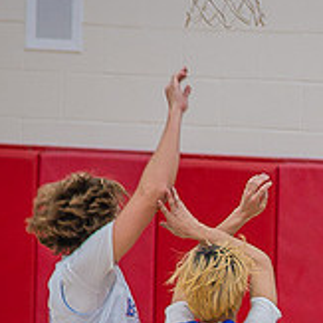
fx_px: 7031
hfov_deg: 2.6
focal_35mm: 666
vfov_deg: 2.6
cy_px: 373
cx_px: 408
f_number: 5.3
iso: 1000
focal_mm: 220
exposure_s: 1/250
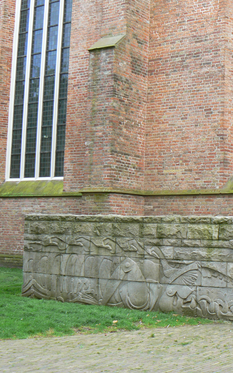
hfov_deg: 22.1
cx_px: 217
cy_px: 165
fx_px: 579
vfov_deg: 35.6
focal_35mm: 57
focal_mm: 6
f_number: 4
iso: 80
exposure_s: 1/80
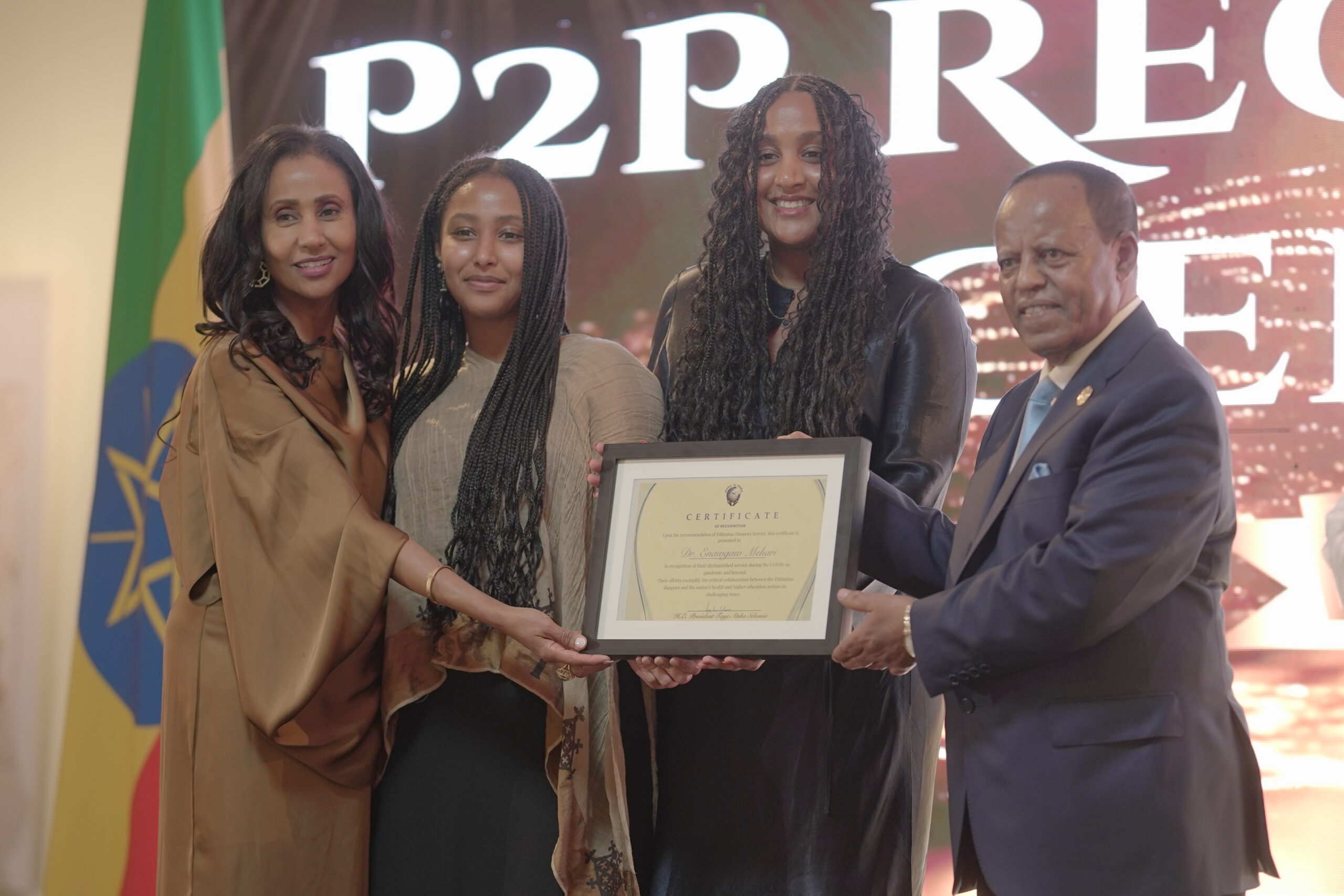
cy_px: 448
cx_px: 672
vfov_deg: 10.8
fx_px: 4741
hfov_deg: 16.1
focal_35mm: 127
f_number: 1.6
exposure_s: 1/125
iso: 1000
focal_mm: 85
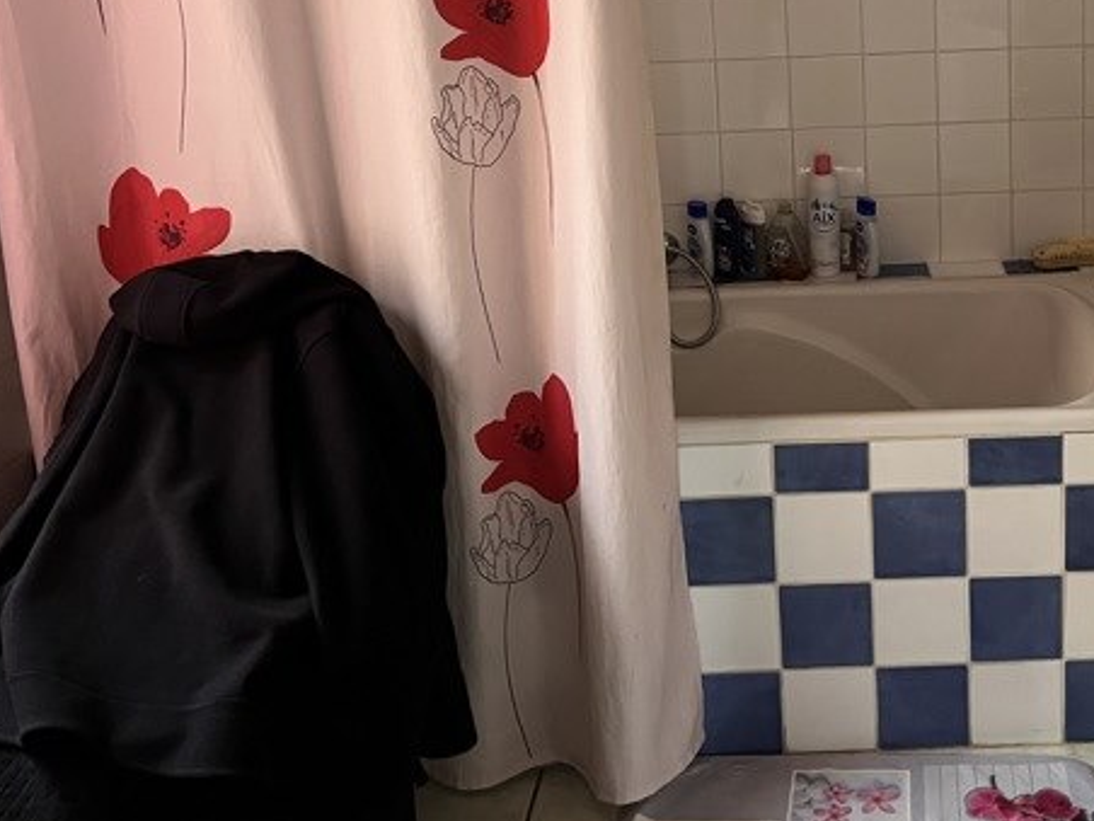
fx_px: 1454
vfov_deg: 30.5
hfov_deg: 40.3
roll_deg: +2.0
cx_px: 796
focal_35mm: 46
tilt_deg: -12.0
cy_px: 131
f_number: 1.6
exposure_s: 1/33
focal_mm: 5.1
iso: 400
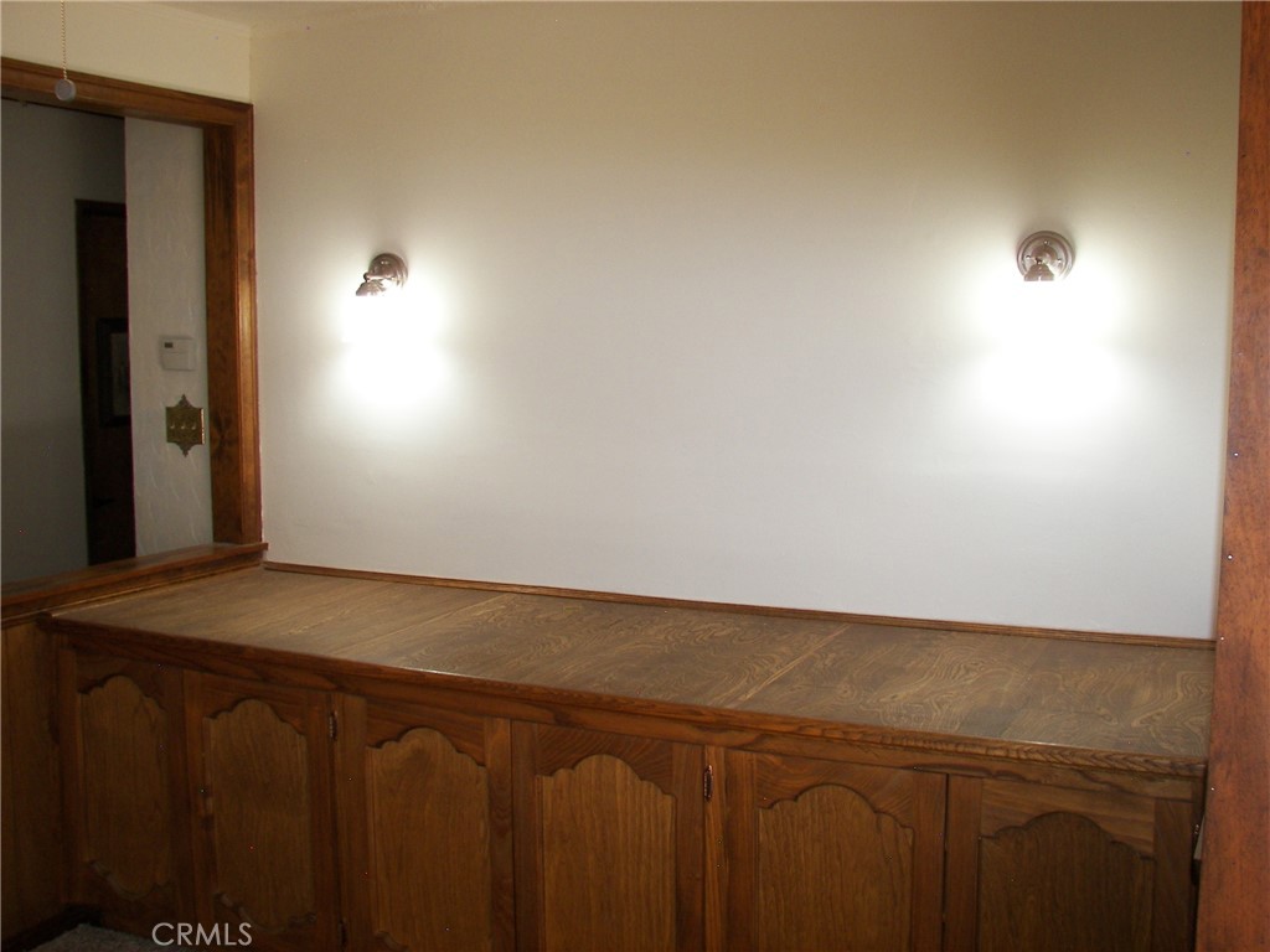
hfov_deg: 51.4
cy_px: 476
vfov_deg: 39.7
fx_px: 1321
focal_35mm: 36
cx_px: 635
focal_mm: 6
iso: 80
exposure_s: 1/30
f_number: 2.8
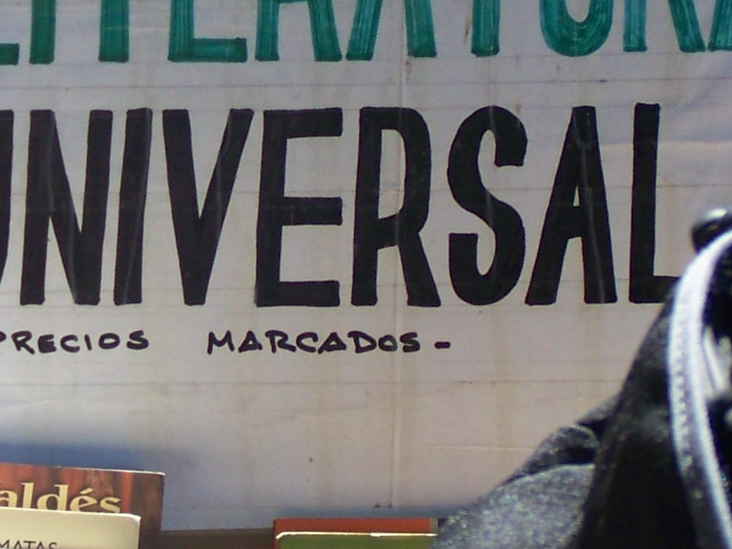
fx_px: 6428
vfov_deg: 4.9
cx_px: 209
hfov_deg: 6.5
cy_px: -19
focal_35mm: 304
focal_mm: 13.7
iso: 64
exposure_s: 1/320
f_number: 3.2
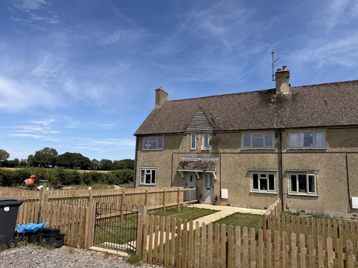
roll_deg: -1.8
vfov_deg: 56.8
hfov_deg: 71.6
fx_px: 248
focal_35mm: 24
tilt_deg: +8.2
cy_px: 134
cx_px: 179
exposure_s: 1/5319
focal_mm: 6.76
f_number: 1.78
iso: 80
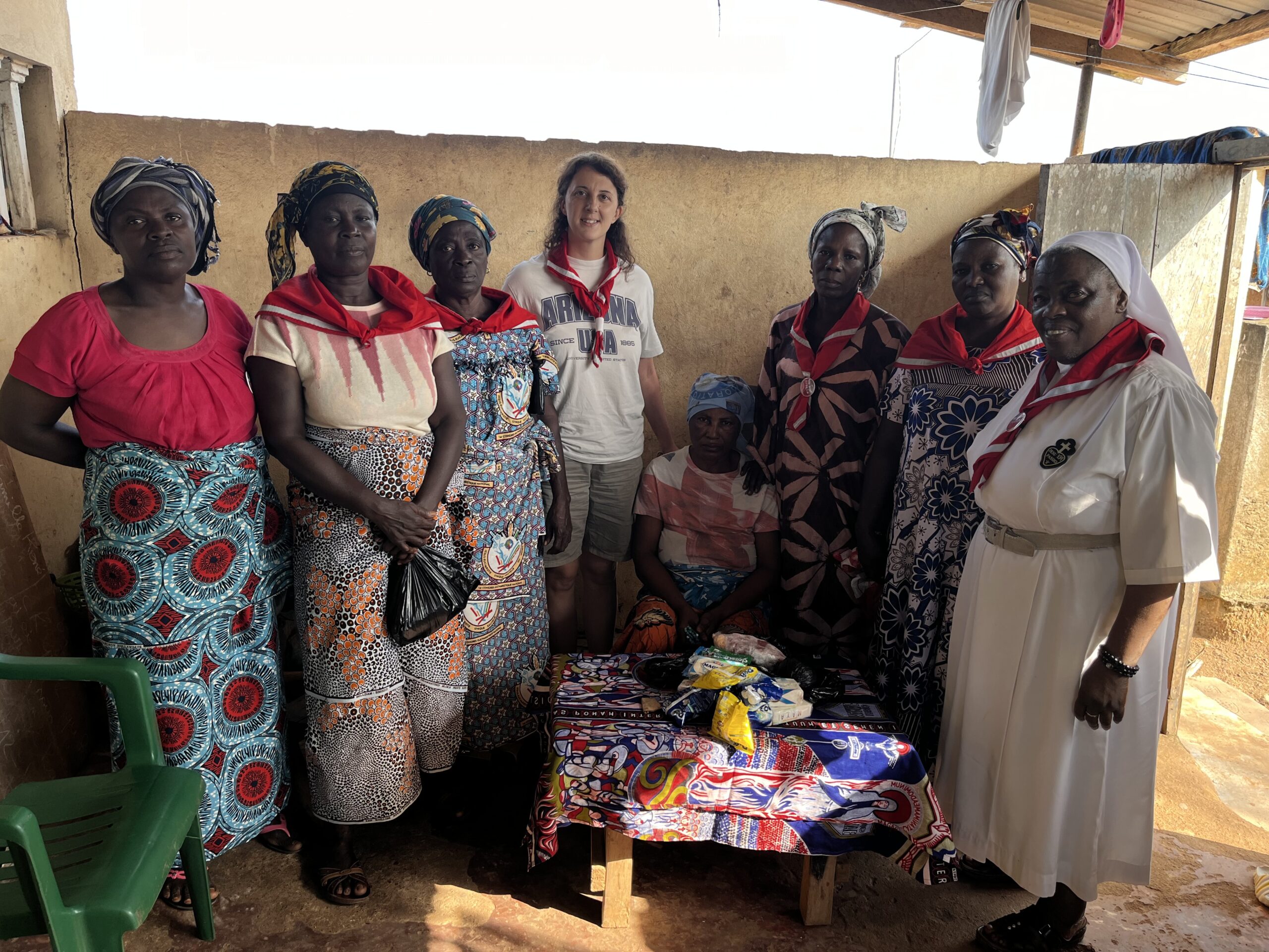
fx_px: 953
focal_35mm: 26
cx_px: 634
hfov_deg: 67.3
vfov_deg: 53.1
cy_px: 476
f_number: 1.6
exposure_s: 1/172
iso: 64
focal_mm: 5.1
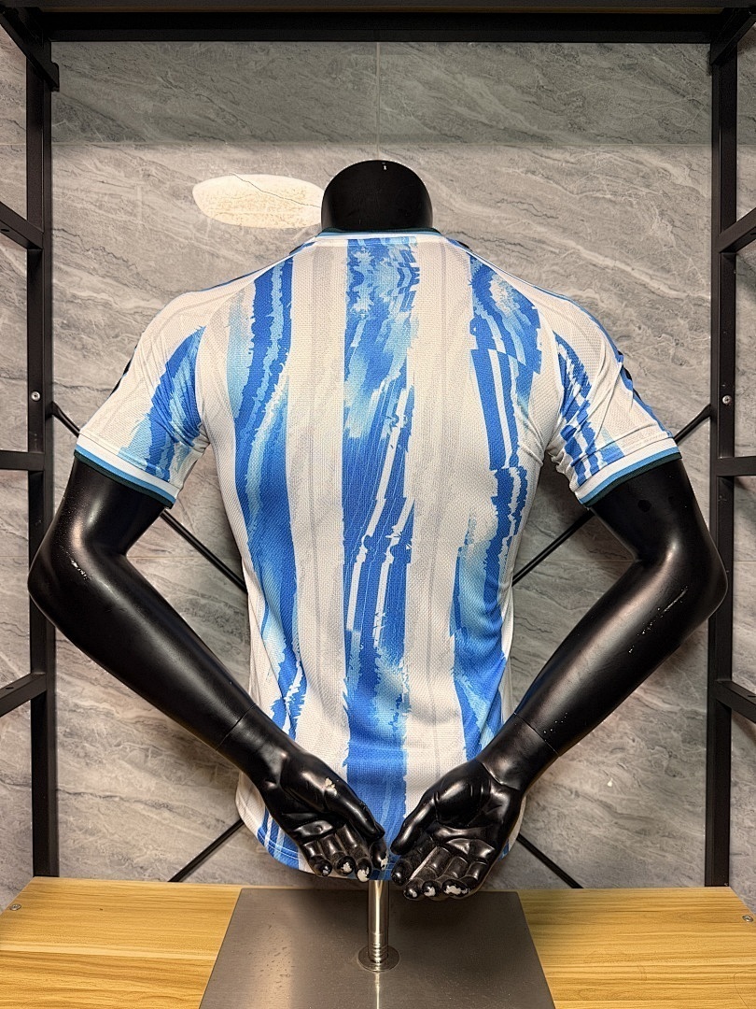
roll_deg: -0.7
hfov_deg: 56.8
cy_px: 504
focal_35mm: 24
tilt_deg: -1.6
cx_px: 378
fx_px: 699
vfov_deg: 71.6
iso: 100
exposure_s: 1/50
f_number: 1.78
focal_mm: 6.76
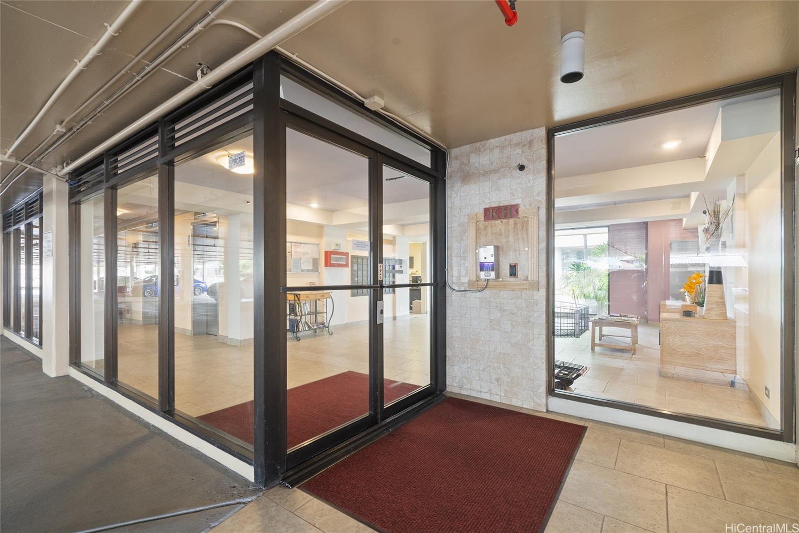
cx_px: 400
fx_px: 333
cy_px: 266
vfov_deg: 77.3
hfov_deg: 100.4
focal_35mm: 15
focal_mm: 15
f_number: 9
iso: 125
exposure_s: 2
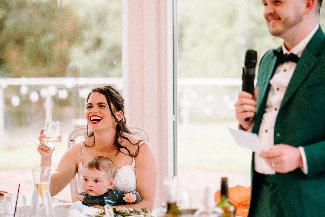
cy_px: 108
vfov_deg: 10.8
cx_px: 162
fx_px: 1147
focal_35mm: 127
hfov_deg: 16.1
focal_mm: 85
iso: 1000
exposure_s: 1/250
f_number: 2
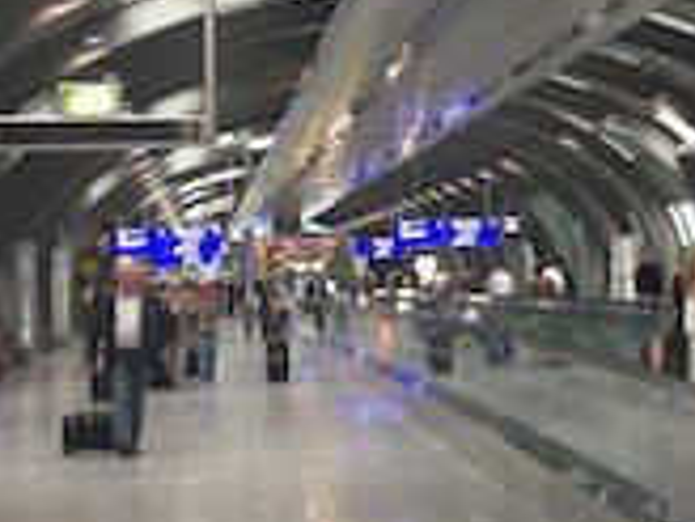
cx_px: 750
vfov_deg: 12.6
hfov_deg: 16.4
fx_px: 2349
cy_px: 151
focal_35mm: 117
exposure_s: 1/24
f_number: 2.4
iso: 50
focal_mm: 4.13
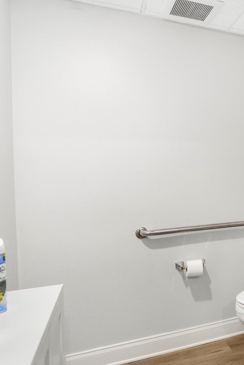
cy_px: 180
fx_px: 284
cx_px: 258
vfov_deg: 65.5
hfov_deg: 39.4
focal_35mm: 28
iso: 200
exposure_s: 1/25
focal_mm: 12
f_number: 2.2
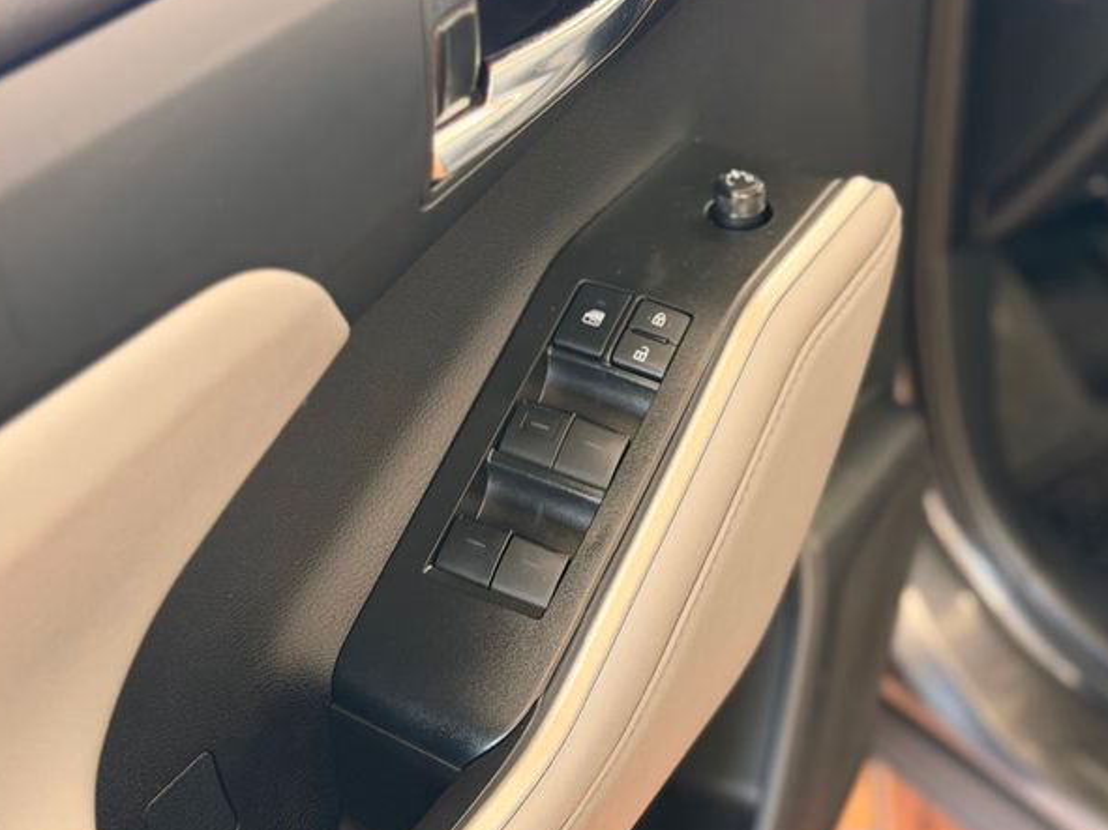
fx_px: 1664
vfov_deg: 28.0
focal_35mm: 52
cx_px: 576
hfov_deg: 36.8
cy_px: 393
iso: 200
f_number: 1.78
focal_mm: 6.76
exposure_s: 1/40
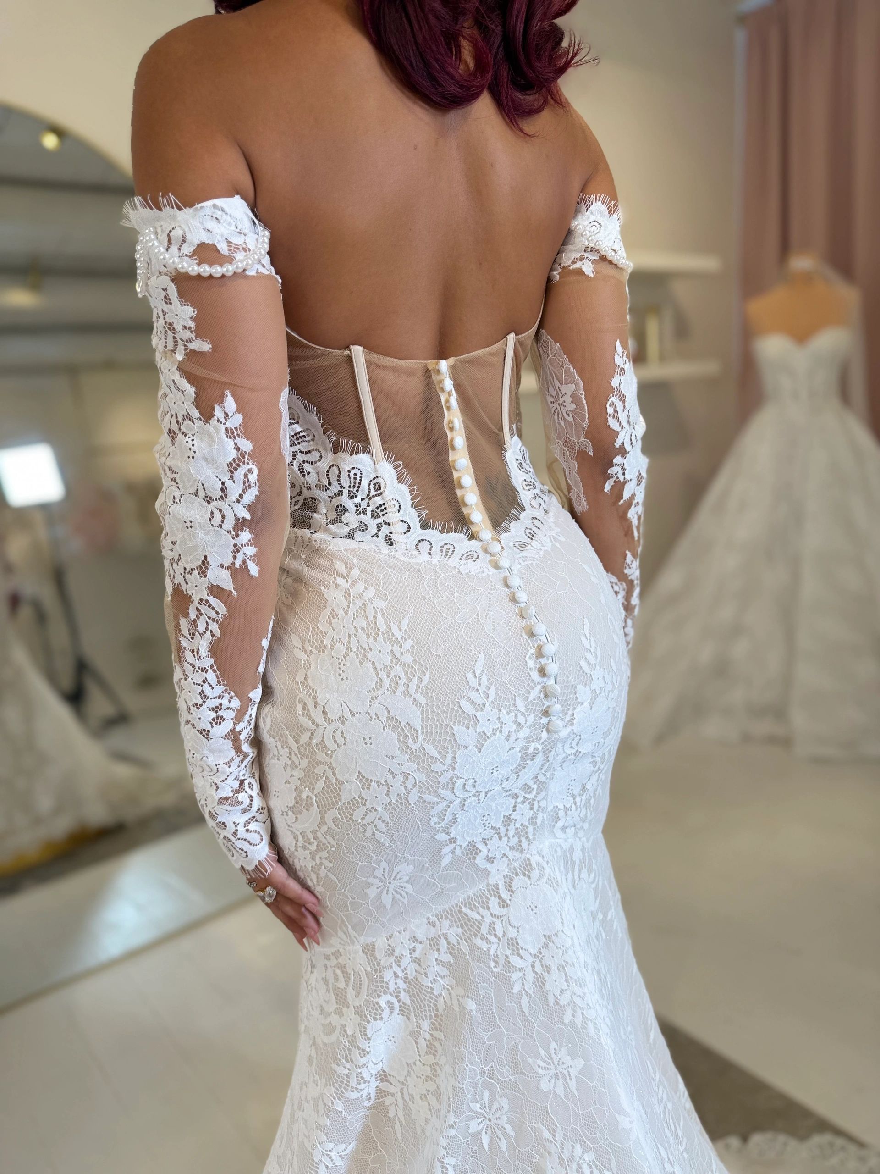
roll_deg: +5.9
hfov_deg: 56.8
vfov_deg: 71.6
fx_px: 813
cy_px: 587
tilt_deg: -11.0
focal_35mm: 24
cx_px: 440
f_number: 1.78
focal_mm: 6.76
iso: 64
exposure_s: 1/196
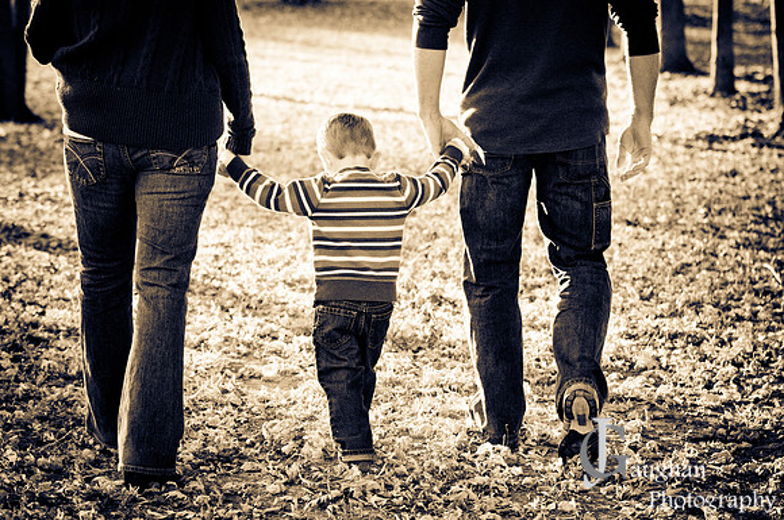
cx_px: 392
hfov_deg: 17.5
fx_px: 2544
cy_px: 260
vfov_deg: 11.7
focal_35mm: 117
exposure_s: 1/400
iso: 500
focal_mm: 78
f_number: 3.5
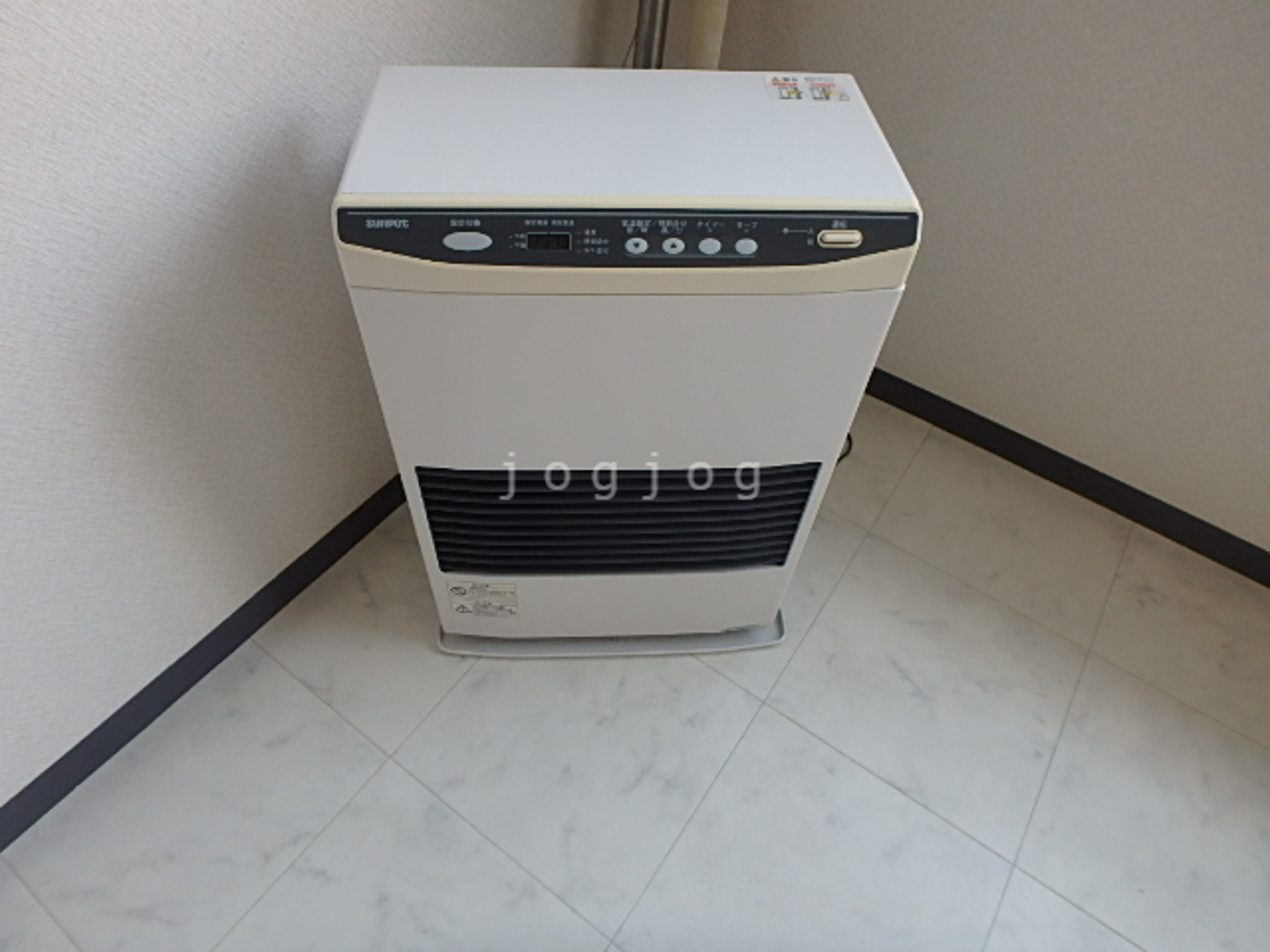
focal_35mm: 21
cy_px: 476
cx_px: 635
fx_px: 770
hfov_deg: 79.0
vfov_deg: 63.4
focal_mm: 3.7
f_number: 3.5
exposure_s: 1/60
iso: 200
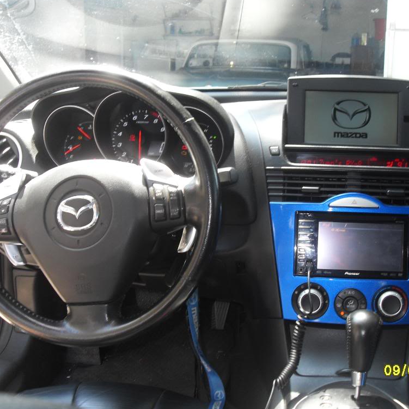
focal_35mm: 41
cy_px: 202
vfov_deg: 40.9
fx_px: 548
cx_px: 261
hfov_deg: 40.6
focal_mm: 6.3
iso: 100
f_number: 2.8
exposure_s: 1/45
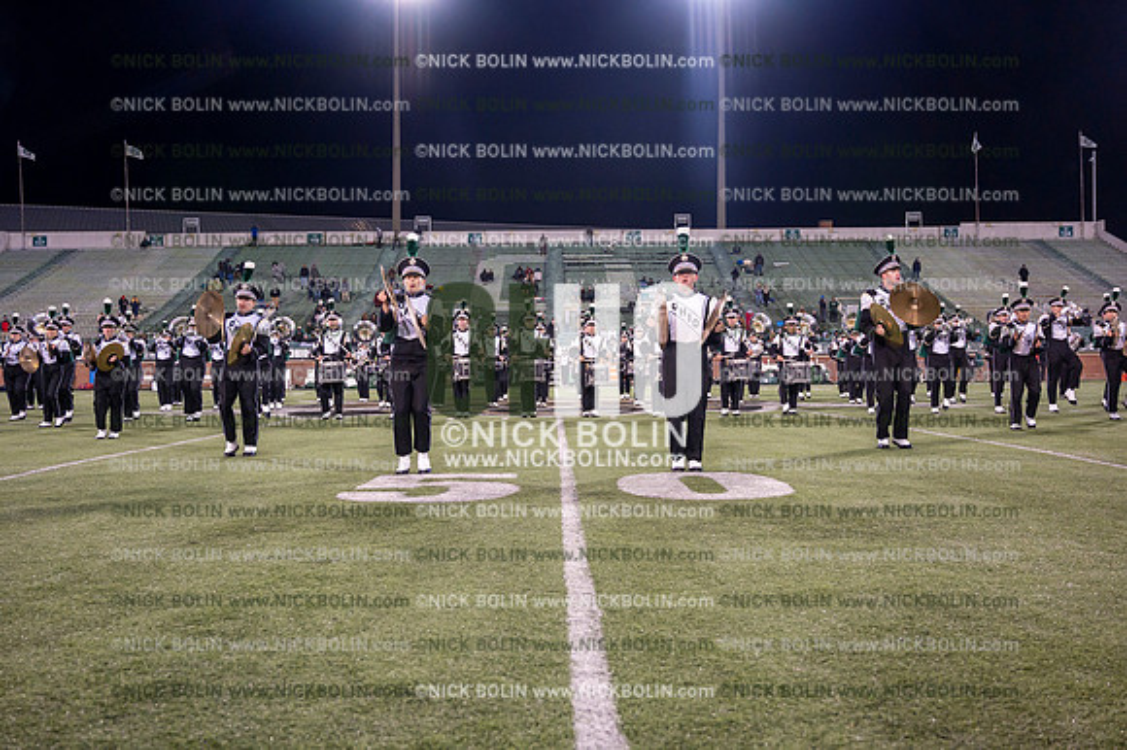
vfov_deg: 38.3
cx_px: 564
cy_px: 375
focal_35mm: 34
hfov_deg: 55.1
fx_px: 1079
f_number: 4
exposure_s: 1/640
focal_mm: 34.5
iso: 3200
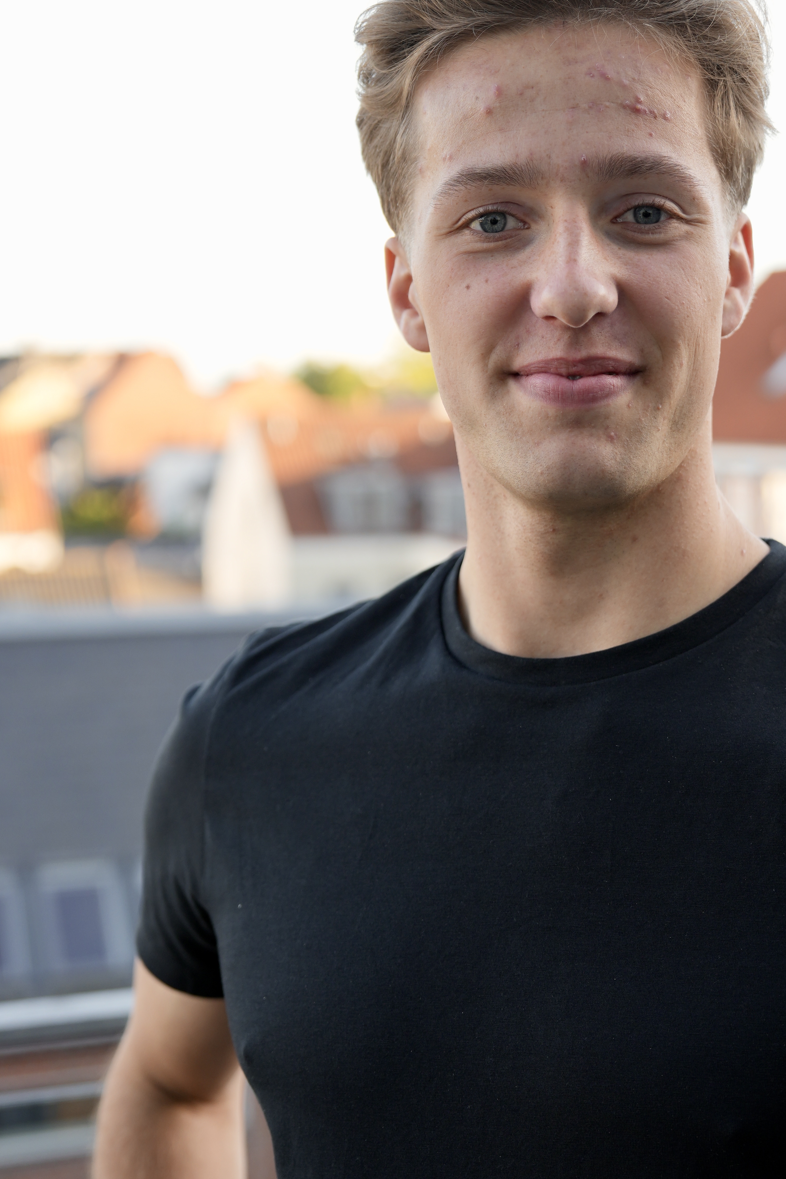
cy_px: 536
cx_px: 585
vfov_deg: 31.4
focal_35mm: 64
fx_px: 2096
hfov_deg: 21.1
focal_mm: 41
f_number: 2.8
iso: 200
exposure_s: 1/320
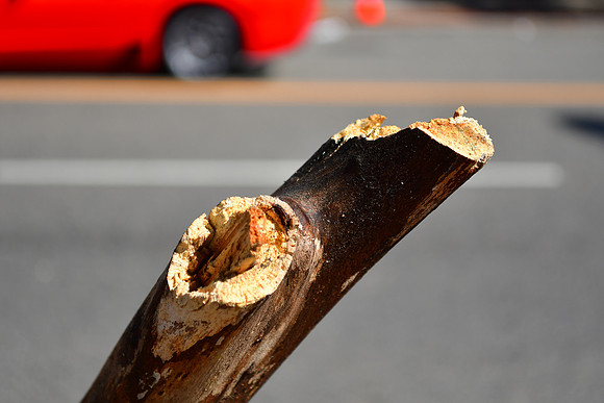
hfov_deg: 26.0
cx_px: 302
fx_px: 1309
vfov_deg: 17.5
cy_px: 202
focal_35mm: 78
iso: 200
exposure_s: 1/1000
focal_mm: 52
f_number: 5.6
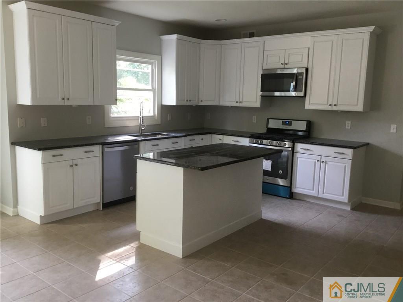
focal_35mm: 31
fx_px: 361
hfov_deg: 58.4
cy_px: 151
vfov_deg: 45.4
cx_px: 202
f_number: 2.4
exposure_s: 1/30
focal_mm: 3.3
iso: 80
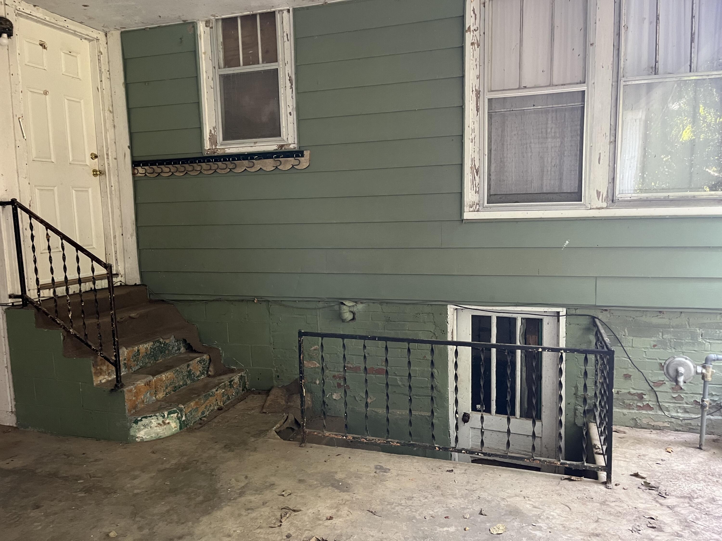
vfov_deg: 53.1
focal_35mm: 26
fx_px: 542
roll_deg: +0.9
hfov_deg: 67.3
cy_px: 270
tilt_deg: -7.1
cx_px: 361
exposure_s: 1/60
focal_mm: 5.1
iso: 320
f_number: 1.6
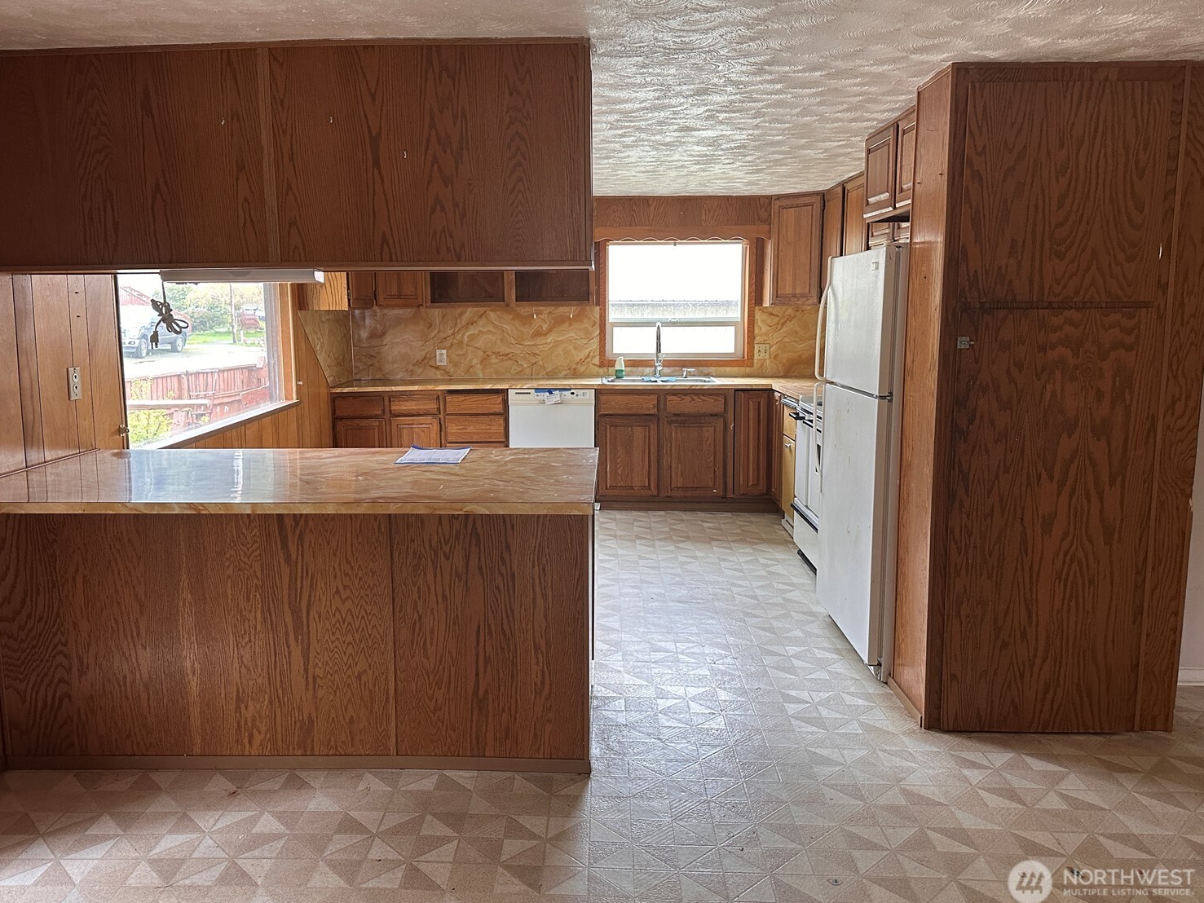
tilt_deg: -7.1
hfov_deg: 67.2
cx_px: 567
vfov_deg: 53.0
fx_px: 904
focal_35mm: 26
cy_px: 426
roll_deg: +0.0
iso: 250
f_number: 1.78
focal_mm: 6.86
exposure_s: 1/77
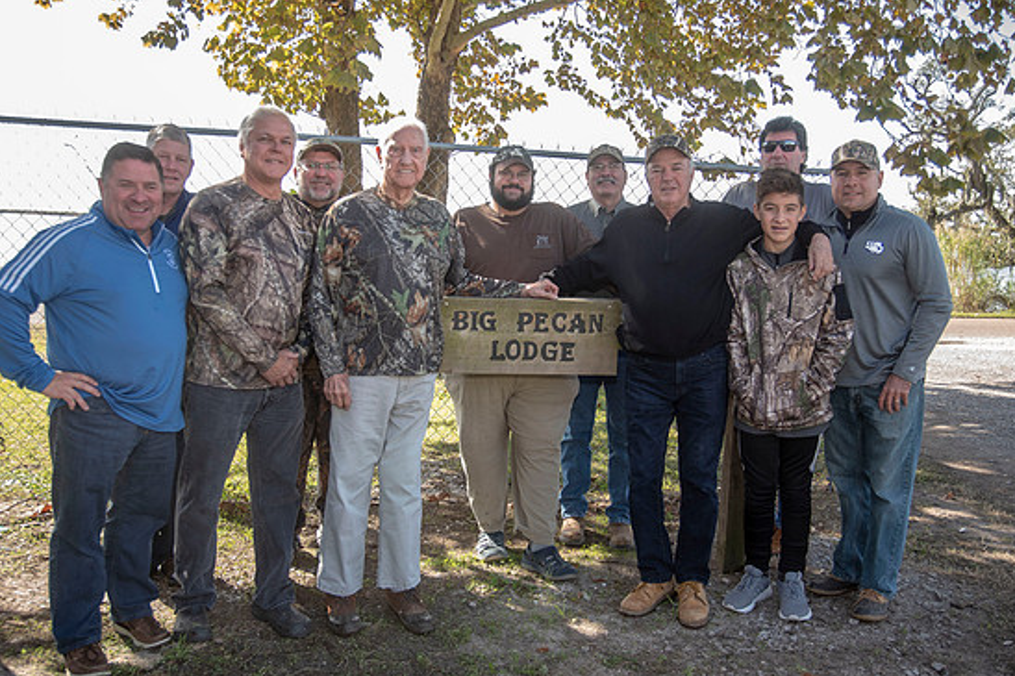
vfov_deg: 36.9
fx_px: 1015
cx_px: 508
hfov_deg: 53.1
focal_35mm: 36
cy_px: 340
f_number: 6.3
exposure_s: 1/320
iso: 500
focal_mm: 34
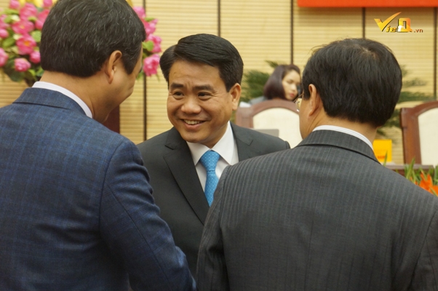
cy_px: 146
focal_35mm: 82
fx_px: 1003
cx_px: 219
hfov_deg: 24.6
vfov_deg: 16.5
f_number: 5.6
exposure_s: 1/100
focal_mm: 55
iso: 2000
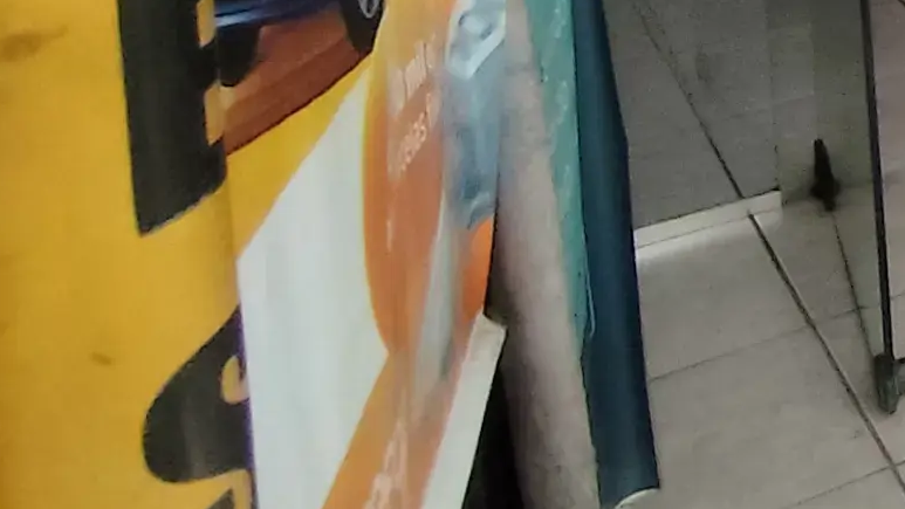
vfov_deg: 13.7
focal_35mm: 74
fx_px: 1776
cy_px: -525
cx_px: 1842
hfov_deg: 18.2
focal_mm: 1.65
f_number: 2.2
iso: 50
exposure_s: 1/284
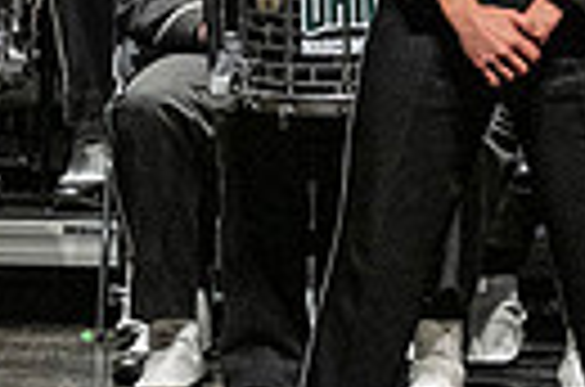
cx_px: 1274
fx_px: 15740
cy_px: -45
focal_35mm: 971
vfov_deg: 1.4
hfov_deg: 2.1
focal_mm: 145
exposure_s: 1/500
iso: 4000
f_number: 4
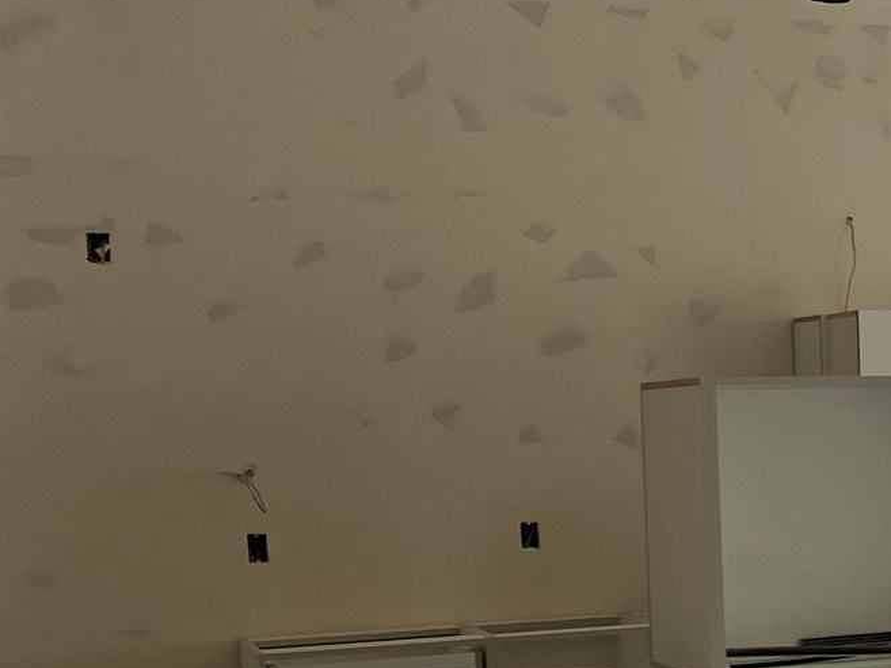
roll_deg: +1.0
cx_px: 1377
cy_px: 511
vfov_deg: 18.1
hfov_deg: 20.3
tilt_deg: -1.5
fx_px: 2085
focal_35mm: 81
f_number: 1.6
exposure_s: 1/122
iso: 100
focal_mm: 5.1
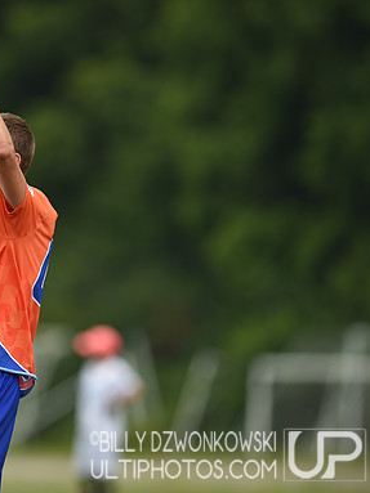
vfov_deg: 3.4
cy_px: 246
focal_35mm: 582
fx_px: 8299
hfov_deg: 2.6
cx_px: 8
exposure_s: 1/1000
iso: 100
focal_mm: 400
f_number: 4
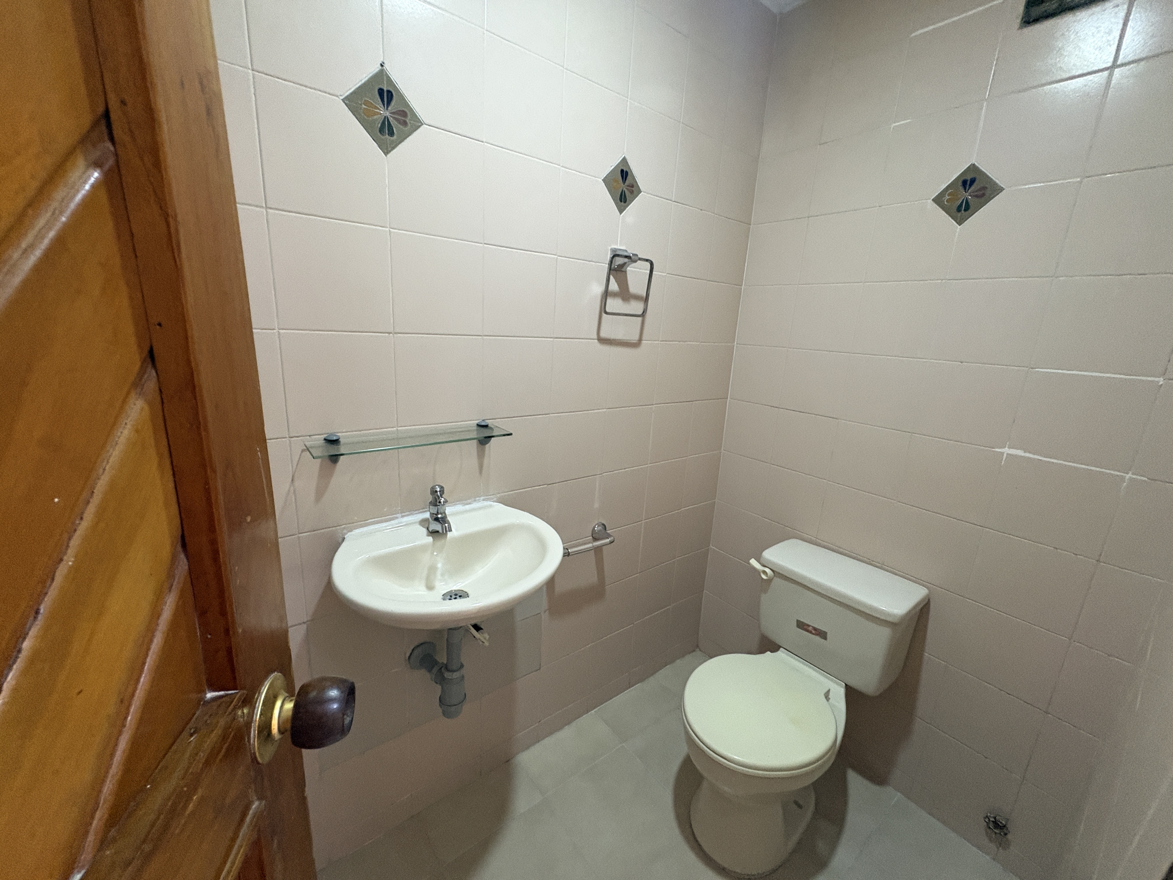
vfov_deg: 85.7
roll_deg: -2.4
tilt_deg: -13.4
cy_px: 440
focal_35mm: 14
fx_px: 474
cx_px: 586
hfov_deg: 102.1
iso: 500
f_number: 2.2
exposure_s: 1/60
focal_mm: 2.22
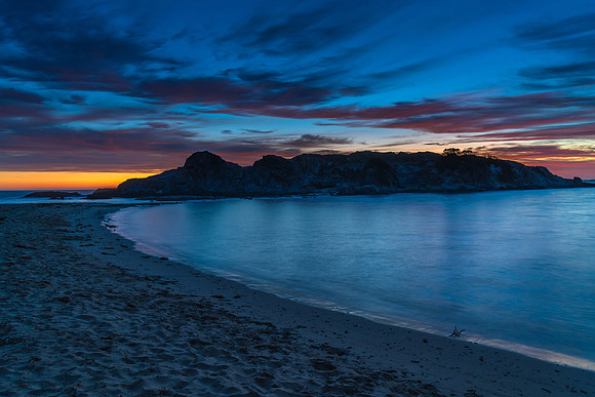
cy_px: 198
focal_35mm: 24
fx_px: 403
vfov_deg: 52.4
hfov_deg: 72.8
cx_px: 298
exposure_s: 5
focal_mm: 24
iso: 250
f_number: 6.3
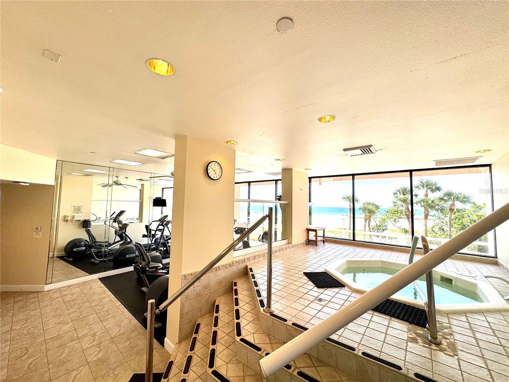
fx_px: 206
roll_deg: -0.7
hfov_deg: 102.1
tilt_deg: +4.2
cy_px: 191
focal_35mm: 14
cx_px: 254
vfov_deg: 85.7
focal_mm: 2.22
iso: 40
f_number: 2.2
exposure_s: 1/347
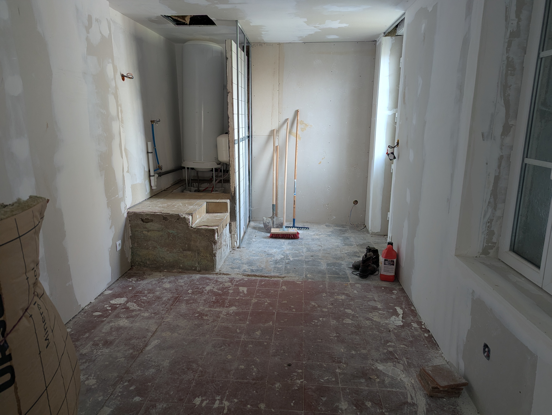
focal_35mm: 24
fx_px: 383
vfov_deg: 56.9
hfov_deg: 71.5
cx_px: 276
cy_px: 208
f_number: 1.85
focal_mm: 6.81
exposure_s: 1/23.8
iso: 105
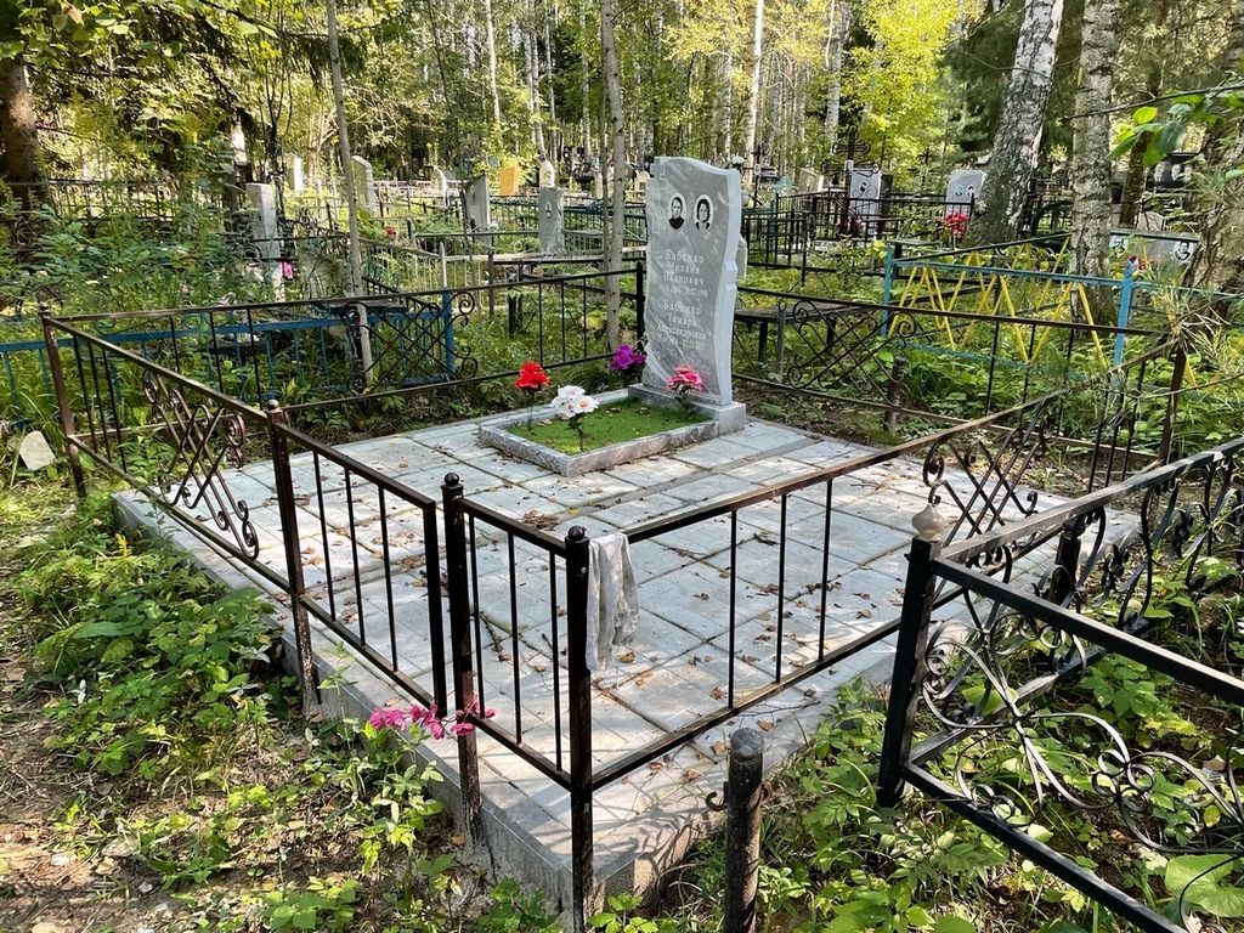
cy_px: 466
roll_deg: +1.0
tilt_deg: -15.3
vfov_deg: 53.1
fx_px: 934
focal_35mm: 26
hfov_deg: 67.3
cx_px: 622
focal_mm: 4.2
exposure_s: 1/121
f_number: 1.6
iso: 50
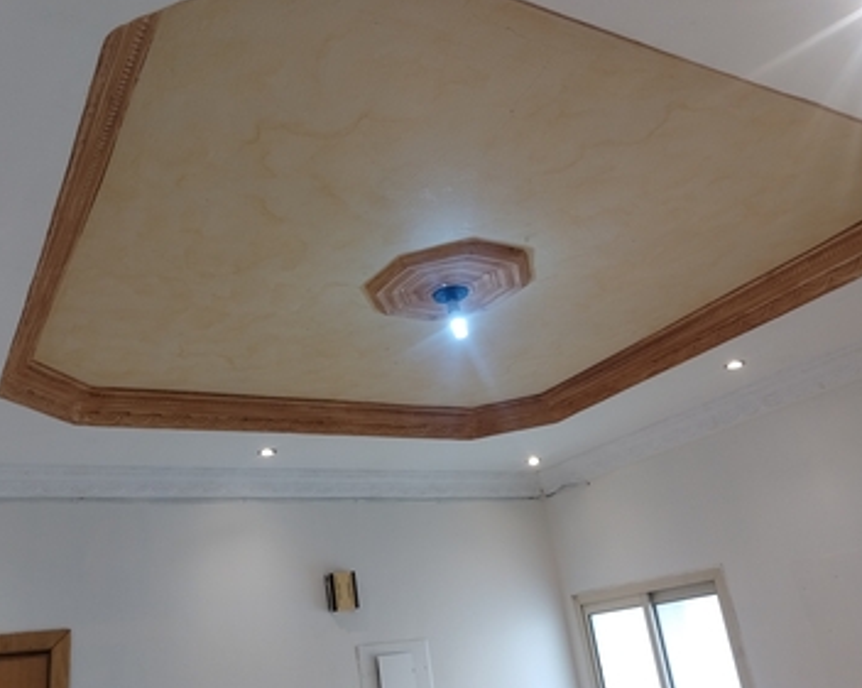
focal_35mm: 33
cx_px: 381
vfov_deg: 44.5
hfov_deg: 54.1
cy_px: 327
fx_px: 841
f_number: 1.8
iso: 113
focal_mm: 4.7
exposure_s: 1/50
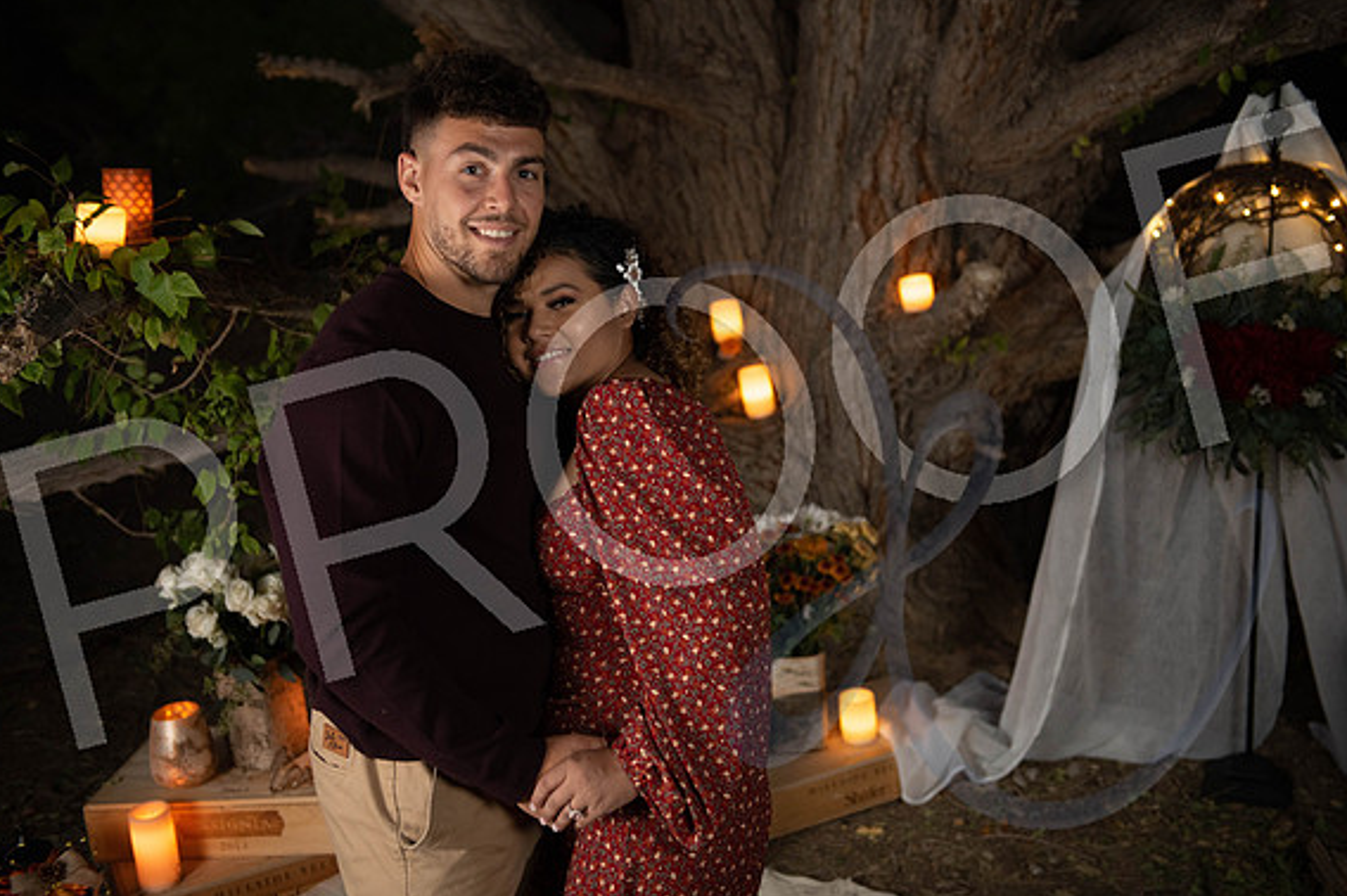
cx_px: 671
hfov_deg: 42.8
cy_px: 449
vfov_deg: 29.2
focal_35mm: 46
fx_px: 1720
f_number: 2.8
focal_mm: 45
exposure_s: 1/60
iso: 640
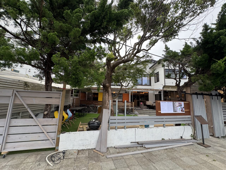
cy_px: 85
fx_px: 91
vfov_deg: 85.7
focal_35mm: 14
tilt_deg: +8.9
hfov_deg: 102.1
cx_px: 113
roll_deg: -0.5
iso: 40
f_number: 2.2
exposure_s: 1/325
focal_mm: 2.22
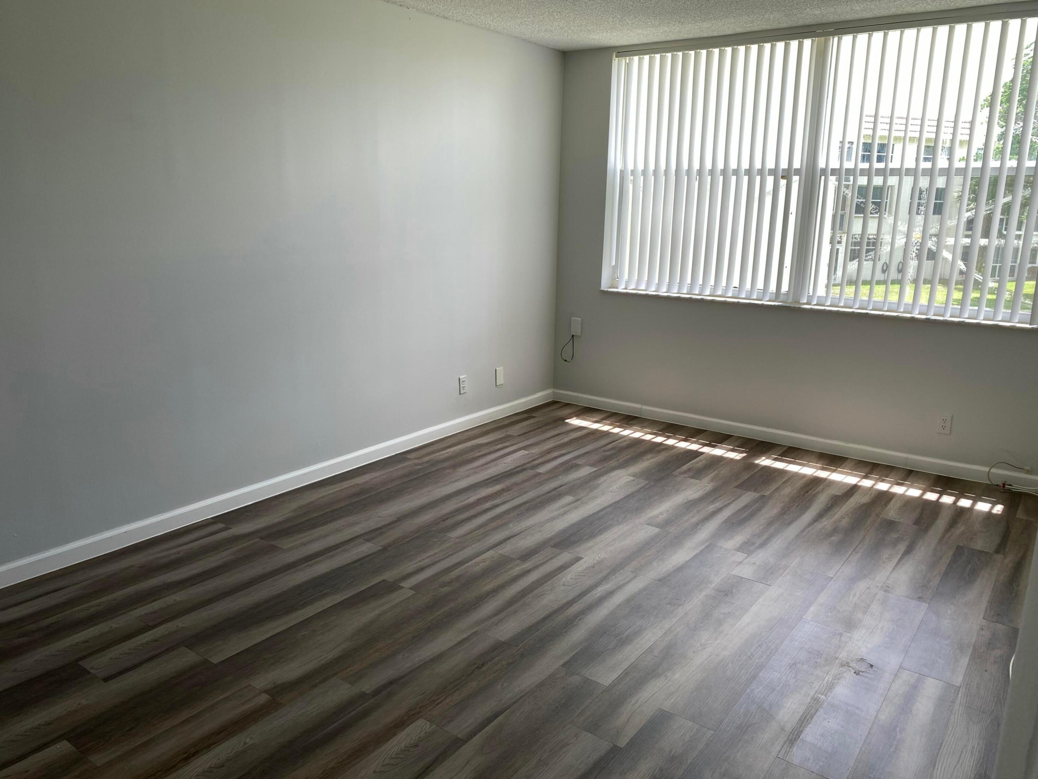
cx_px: 519
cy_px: 390
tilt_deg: -14.7
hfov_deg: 67.3
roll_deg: -0.6
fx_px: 780
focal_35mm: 26
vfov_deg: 53.1
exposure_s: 1/139
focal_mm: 4.25
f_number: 1.8
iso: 32
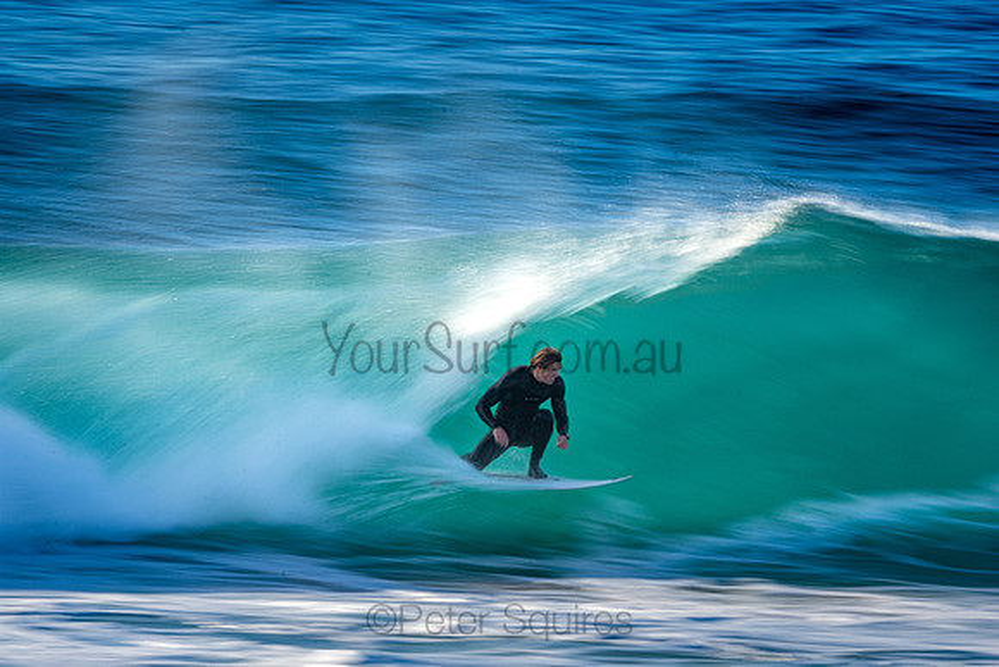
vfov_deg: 1.8
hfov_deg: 2.7
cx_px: 500
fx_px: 20816
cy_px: 334
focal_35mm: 750
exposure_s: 1/25
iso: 100
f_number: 22
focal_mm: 500
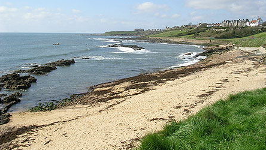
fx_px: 296
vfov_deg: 28.3
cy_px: 59
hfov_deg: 48.3
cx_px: 134
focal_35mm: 42
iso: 71
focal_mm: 5.8
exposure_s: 1/412
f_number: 5.6
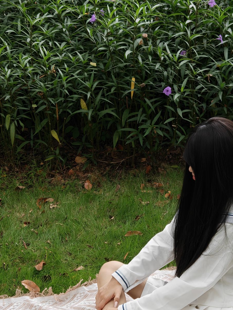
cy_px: 157
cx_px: 165
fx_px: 844
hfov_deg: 15.7
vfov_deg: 20.9
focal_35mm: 94
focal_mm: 8.67
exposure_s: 1/121
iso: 200
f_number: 1.8
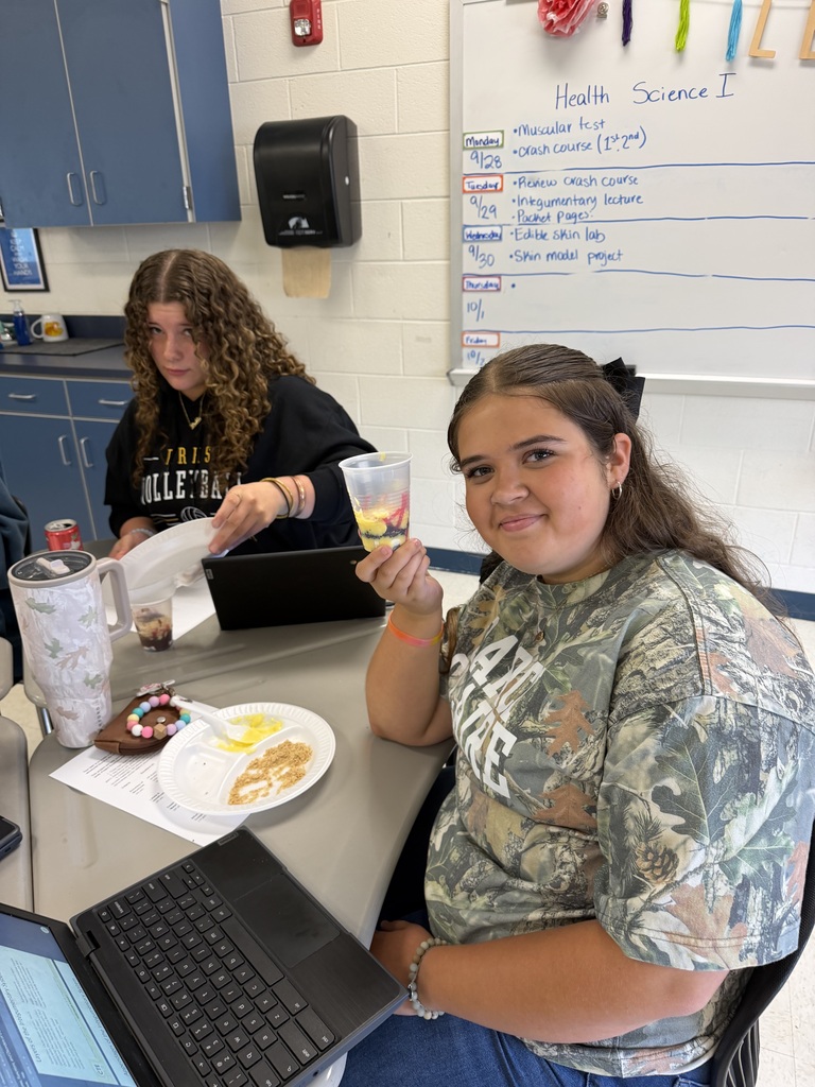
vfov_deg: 71.6
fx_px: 753
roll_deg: +1.5
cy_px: 544
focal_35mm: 24
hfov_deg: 56.8
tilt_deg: -23.4
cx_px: 408
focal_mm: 6.76
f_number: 1.78
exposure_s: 1/60
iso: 160
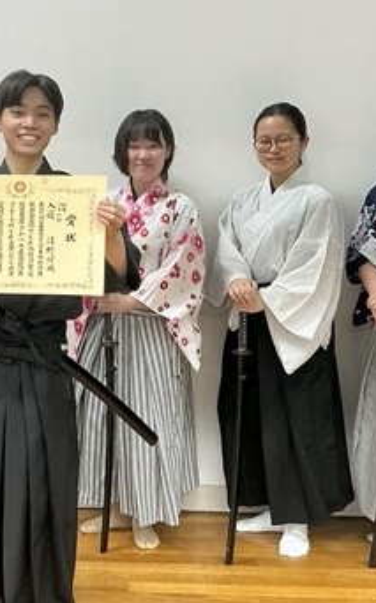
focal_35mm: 63
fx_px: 1036
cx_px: 44
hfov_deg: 20.2
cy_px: 234
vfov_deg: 32.4
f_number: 1.8
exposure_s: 1/50
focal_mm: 3
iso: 100
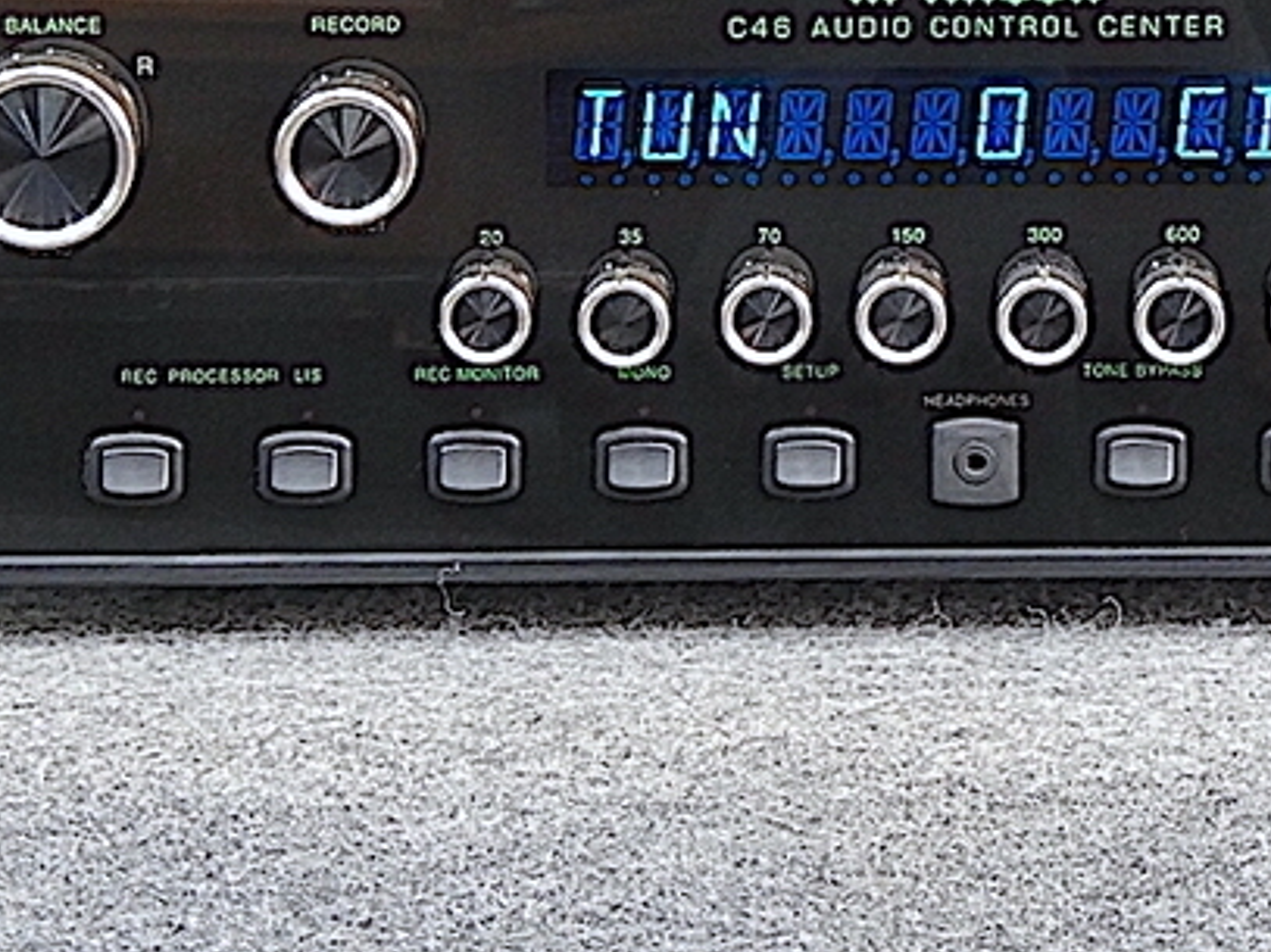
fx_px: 9177
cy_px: 134
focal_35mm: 250
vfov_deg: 5.9
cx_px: 974
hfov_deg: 7.9
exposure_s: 1/2
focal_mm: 19
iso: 200
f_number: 8
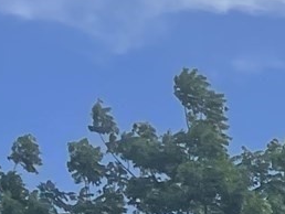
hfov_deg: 7.6
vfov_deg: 6.7
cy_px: 587
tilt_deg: +6.0
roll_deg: -1.8
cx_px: 1011
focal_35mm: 206
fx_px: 1698
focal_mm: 4.2
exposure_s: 1/3861
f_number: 1.6
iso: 32
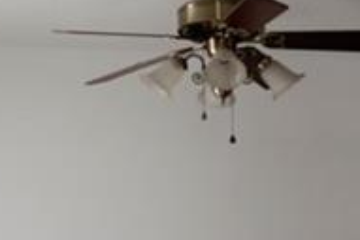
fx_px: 1449
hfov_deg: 14.2
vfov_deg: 9.1
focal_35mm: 145
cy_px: 391
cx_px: 183
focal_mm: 18
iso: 100
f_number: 5
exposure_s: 1/40
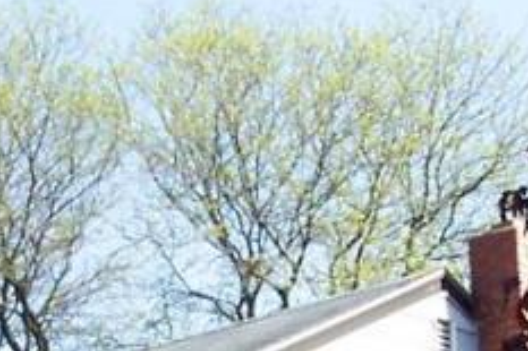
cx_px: 136
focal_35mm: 173
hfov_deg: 11.9
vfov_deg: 7.8
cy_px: 534
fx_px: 2535
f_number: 9.5
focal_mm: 7.5
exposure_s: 1/60
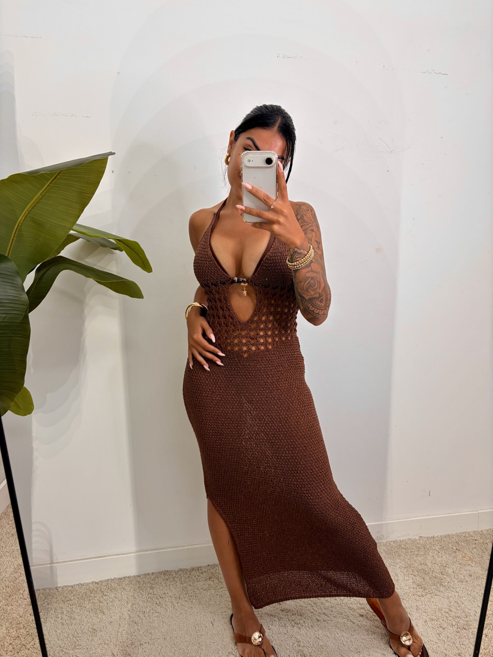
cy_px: 328
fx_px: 494
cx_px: 246
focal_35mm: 26
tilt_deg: -30.6
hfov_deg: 53.1
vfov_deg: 67.3
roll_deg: +2.0
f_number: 1.6
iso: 50
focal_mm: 5.96
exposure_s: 1/100
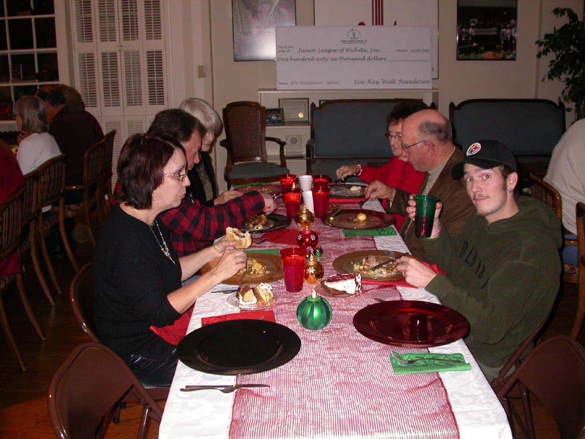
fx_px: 642
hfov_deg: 49.0
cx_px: 292
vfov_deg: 37.7
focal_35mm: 38
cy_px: 220
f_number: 2.6
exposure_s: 1/60
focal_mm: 7.85
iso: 200
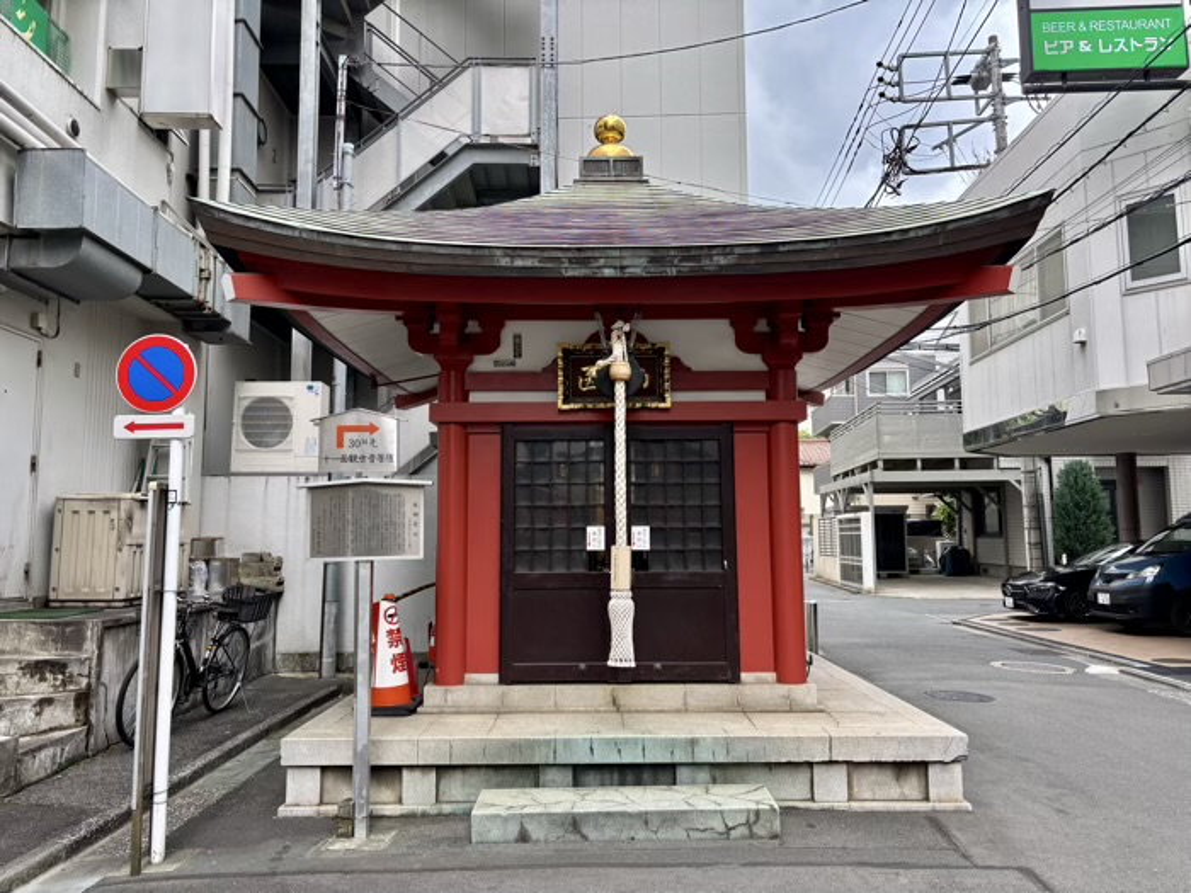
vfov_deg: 53.1
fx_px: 895
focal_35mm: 26
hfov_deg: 67.3
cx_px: 596
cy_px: 446
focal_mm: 5.96
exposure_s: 1/222
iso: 40
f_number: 1.6
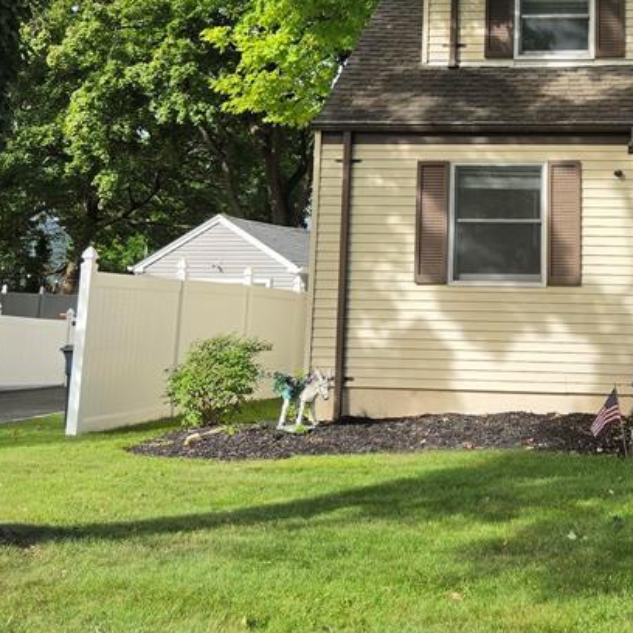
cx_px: 563
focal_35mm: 51
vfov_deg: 32.4
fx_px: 1055
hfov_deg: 31.9
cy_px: 115
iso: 80
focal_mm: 5.4
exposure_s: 1/1946
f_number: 1.8
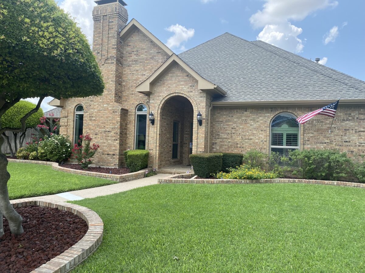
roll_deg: -2.2
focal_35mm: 26
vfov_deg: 53.1
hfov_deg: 67.3
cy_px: 136
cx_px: 182
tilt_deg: +2.9
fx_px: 274
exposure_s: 1/973
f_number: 1.8
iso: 32
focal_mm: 4.25
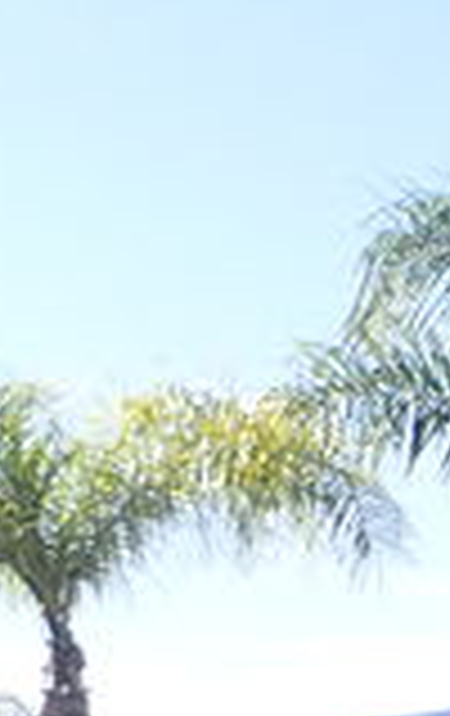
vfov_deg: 13.8
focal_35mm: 133
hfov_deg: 7.9
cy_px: 1333
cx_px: 1552
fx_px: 2598
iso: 100
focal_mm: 4.5
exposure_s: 1/640
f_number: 2.8
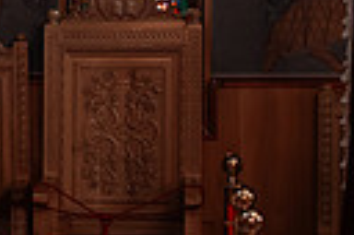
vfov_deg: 7.5
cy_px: 146
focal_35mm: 182
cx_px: -205
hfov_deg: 10.8
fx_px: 1787
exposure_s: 1/250
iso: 1600
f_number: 2.8
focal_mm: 35
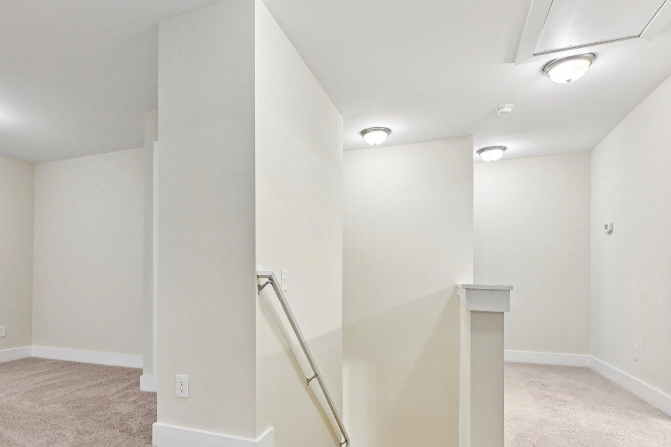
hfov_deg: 80.3
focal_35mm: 21
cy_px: 269
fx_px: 391
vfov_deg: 59.0
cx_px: 269
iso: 400
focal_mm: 14
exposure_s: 1/30
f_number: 8
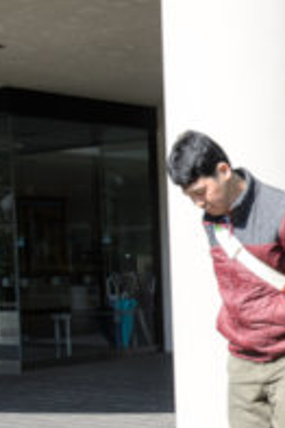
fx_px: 1035
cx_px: 370
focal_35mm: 87
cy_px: 319
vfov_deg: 23.2
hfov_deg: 15.0
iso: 560
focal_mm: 38
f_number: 8
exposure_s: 1/500
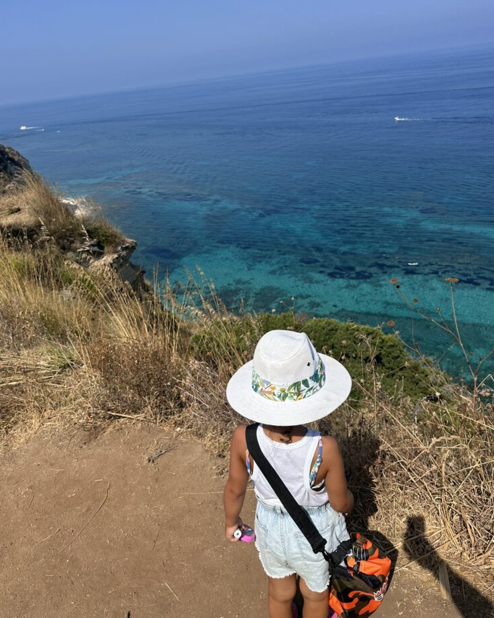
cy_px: 277
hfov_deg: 54.9
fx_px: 475
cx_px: 253
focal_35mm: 26
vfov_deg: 65.9
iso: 80
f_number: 1.78
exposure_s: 1/6211
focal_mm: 6.86
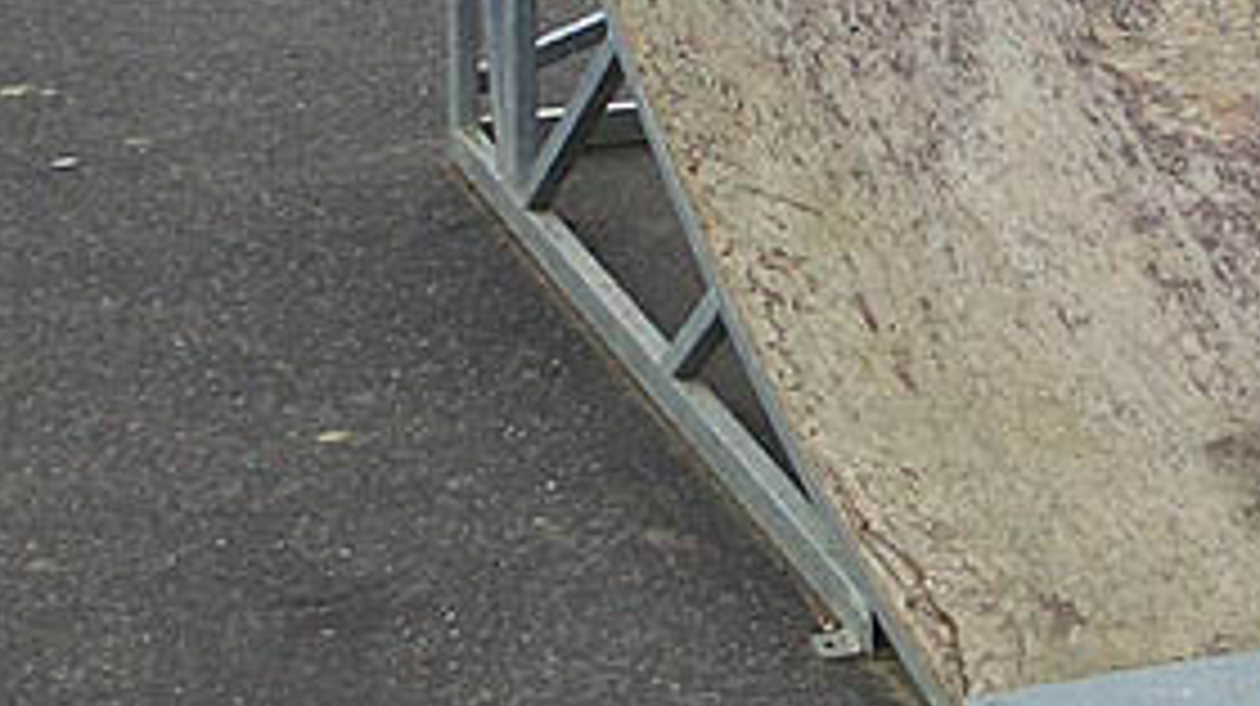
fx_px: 3639
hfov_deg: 19.4
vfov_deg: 11.0
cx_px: 1004
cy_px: 18
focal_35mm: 109
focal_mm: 5.8
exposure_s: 1/80
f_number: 2.6
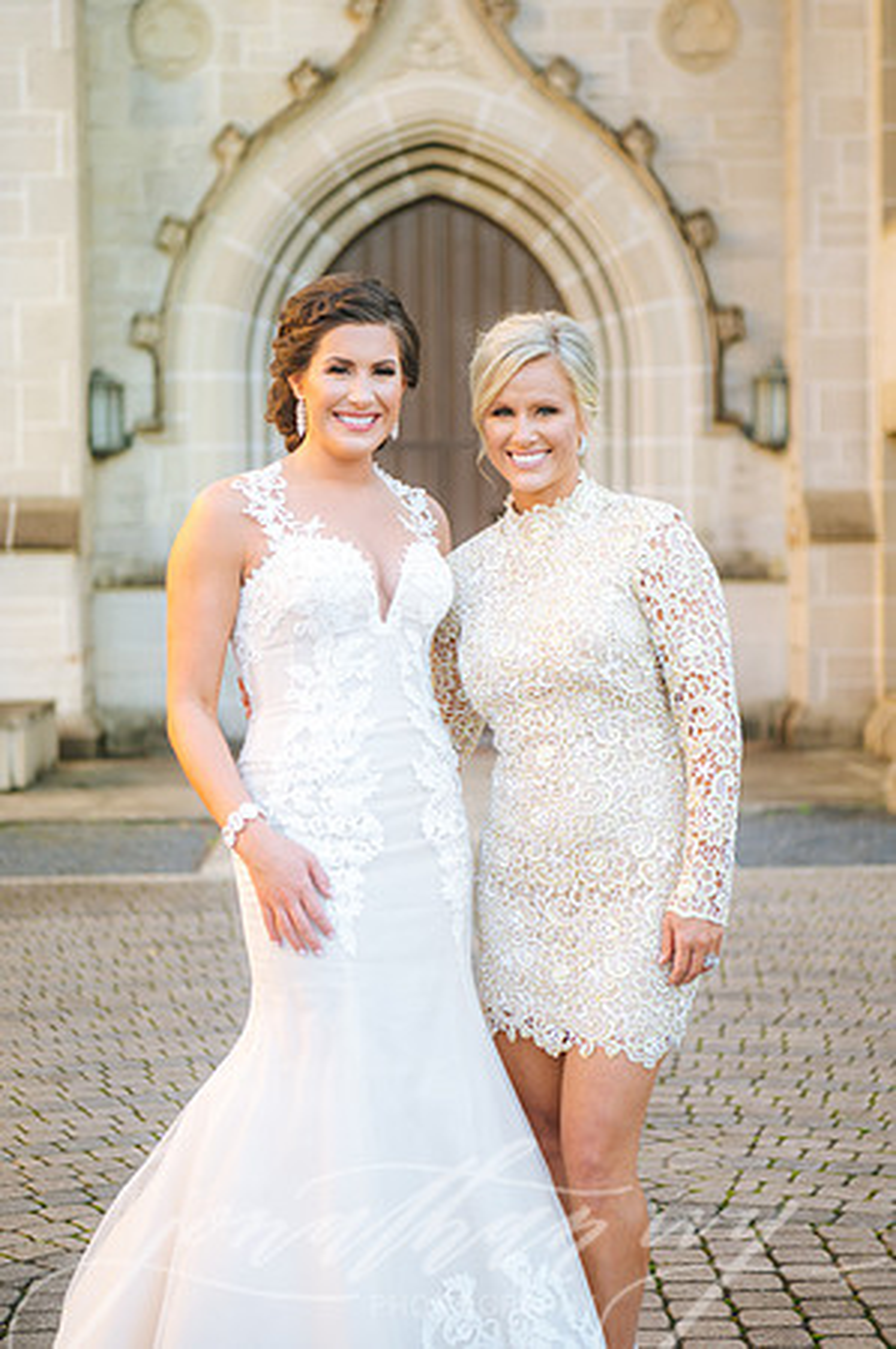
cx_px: 448
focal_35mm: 70
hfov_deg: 19.4
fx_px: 2619
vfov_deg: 28.9
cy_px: 674
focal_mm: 70
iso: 500
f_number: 3.2
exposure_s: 1/250
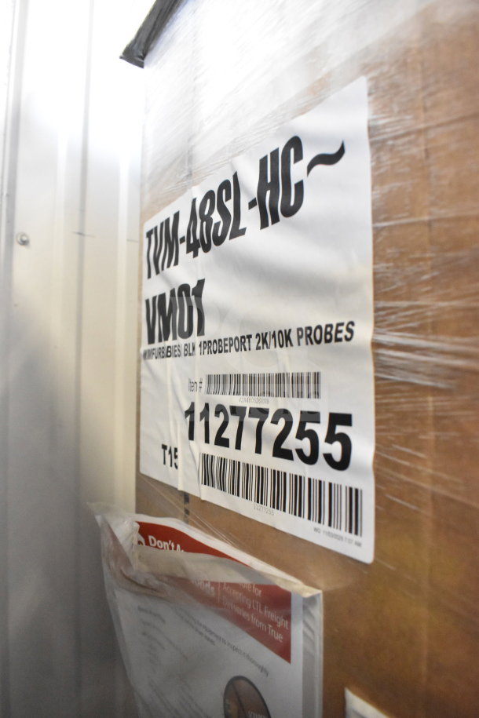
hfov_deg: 47.9
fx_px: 539
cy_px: 359
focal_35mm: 27
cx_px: 240
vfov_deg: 67.4
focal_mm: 18
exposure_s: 1/125
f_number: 5.6
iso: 6400
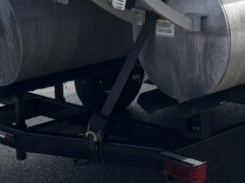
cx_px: 171
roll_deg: -0.2
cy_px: -89
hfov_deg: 18.0
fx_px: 771
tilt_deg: -0.5
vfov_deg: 12.9
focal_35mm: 109
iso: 50
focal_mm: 5.96
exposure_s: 1/4425
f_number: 1.6
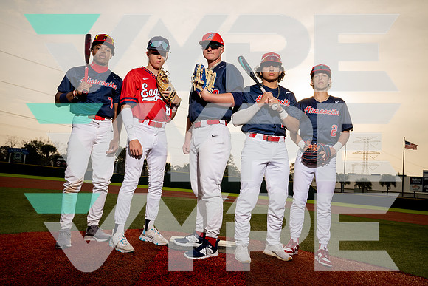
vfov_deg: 42.3
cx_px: 214
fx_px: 369
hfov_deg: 60.3
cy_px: 143
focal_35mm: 31
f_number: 11
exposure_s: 1/250
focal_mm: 31
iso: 250
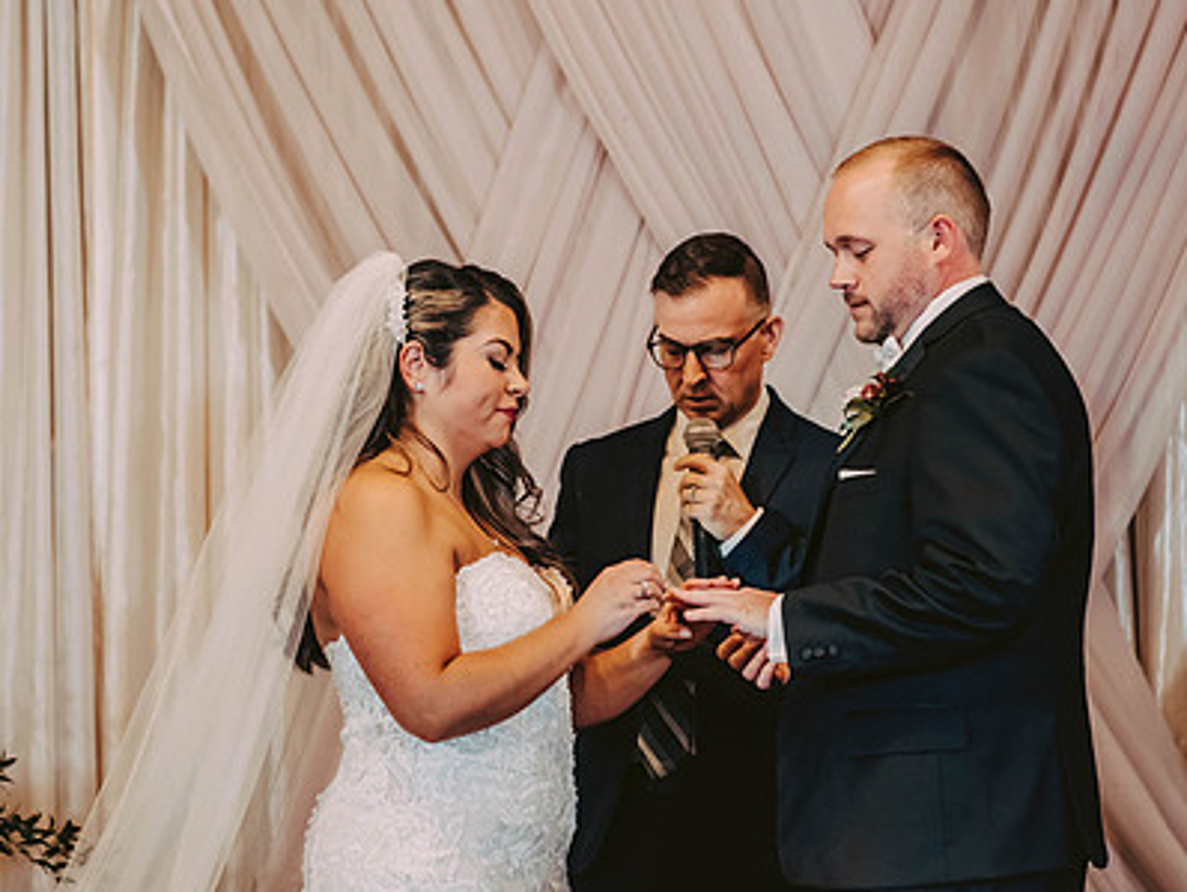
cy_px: 377
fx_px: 3362
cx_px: 501
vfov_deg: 15.1
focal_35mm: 98
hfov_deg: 20.0
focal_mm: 70
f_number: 3.2
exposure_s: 1/250
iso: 2000
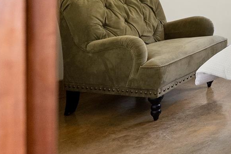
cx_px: 393
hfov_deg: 24.1
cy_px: -44
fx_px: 315
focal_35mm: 49
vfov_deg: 24.3
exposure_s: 1/30
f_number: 4
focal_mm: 14
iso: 640
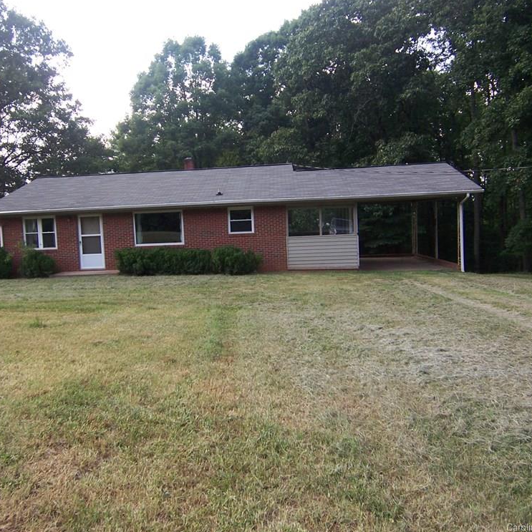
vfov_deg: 57.3
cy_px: 259
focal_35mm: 28
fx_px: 487
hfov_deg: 57.0
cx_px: 222
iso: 64
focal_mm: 3.8
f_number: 2.8
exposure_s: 1/200
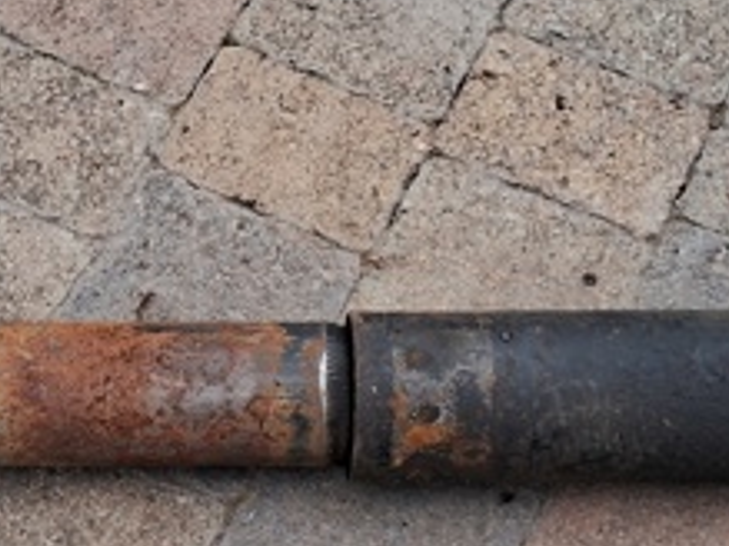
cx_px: 220
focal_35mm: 76
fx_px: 1600
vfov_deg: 19.3
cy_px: 371
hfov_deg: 25.5
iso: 25
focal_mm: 3.98
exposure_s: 1/160
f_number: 1.8
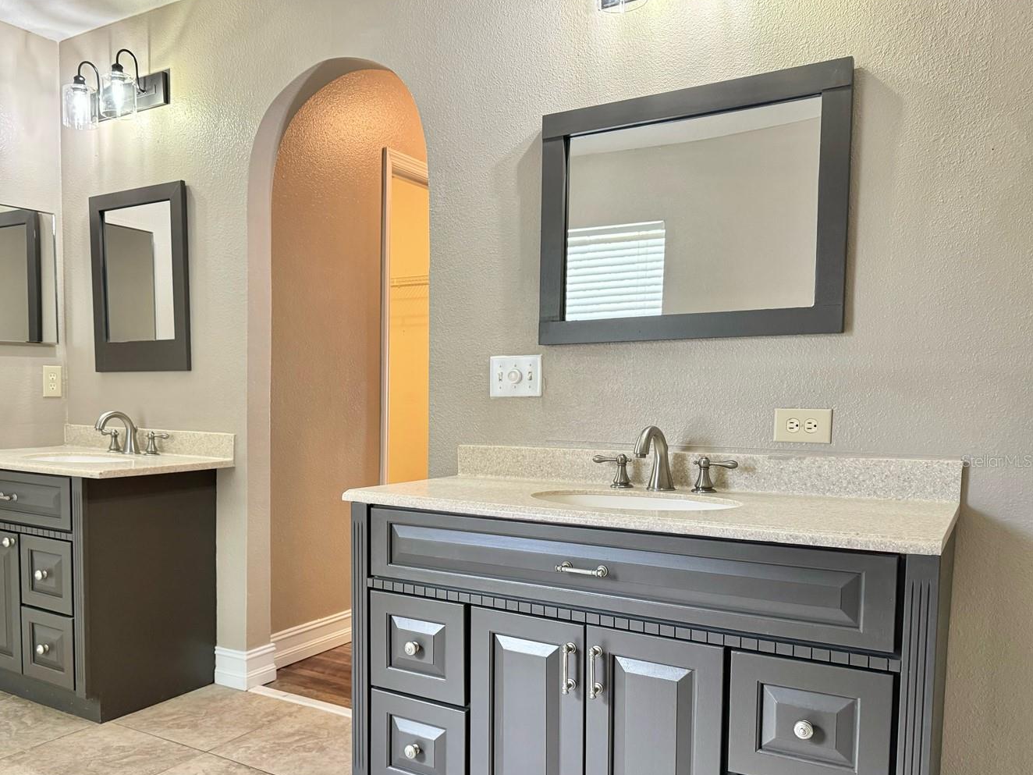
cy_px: 460
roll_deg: -0.4
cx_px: 411
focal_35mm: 29
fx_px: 865
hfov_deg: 61.1
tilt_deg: -5.3
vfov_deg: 48.0
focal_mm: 6.76
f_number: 1.78
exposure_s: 1/60
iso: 320
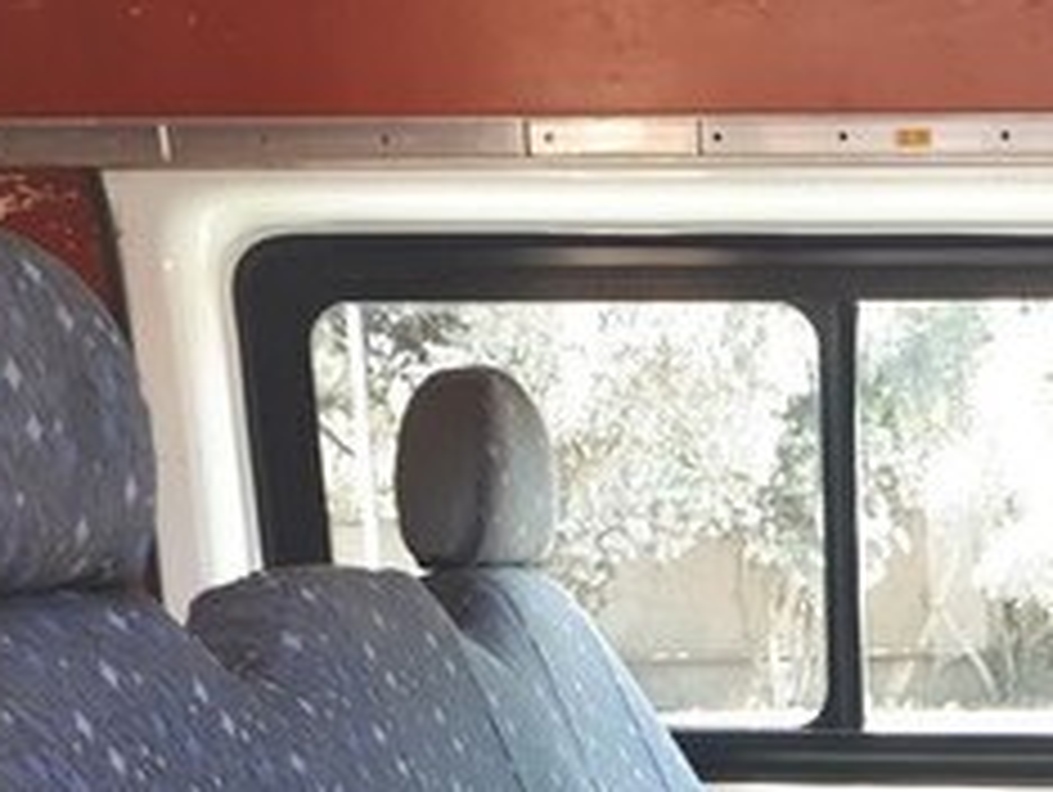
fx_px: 2314
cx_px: 918
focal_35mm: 76
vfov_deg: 17.9
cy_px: 1096
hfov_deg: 25.0
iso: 64
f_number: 1.9
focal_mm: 3.6
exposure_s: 1/33
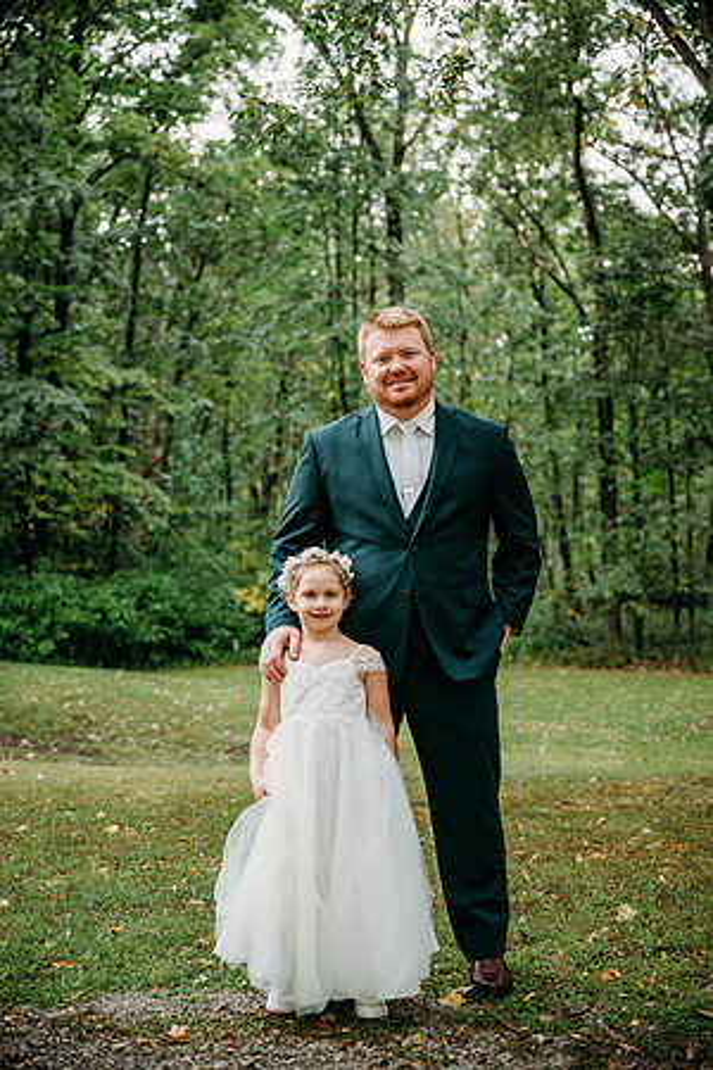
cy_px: 535
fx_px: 1485
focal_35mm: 50
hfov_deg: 27.0
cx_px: 356
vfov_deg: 39.6
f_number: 2.8
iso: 200
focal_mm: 50
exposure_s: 1/400
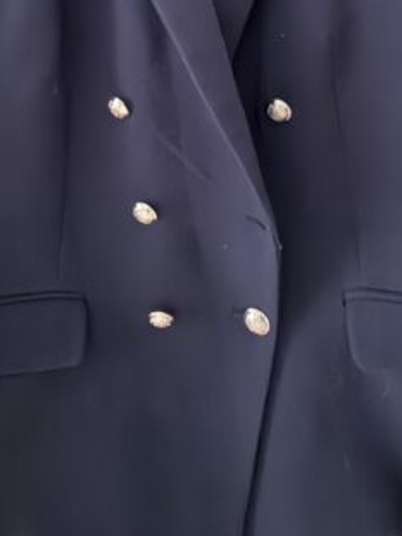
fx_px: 558
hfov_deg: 39.6
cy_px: 45
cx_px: 210
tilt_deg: +0.0
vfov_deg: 46.0
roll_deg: +0.4
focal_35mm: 36
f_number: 2.2
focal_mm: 2.22
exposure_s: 1/40
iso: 800
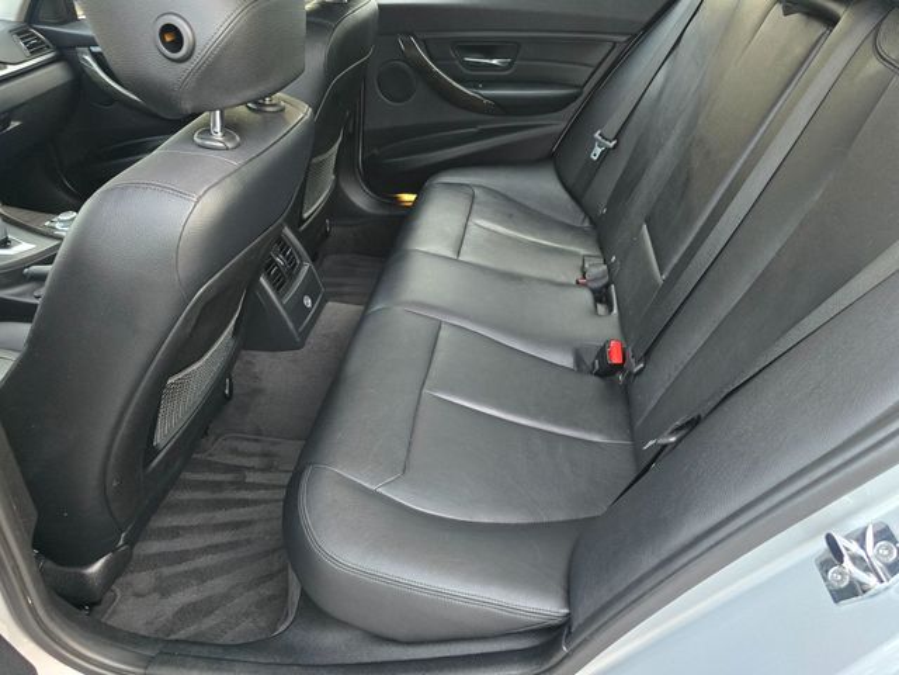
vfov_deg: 58.9
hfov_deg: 73.9
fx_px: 597
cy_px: 338
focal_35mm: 23
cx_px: 450
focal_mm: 6.3
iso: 800
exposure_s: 1/120
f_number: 1.7
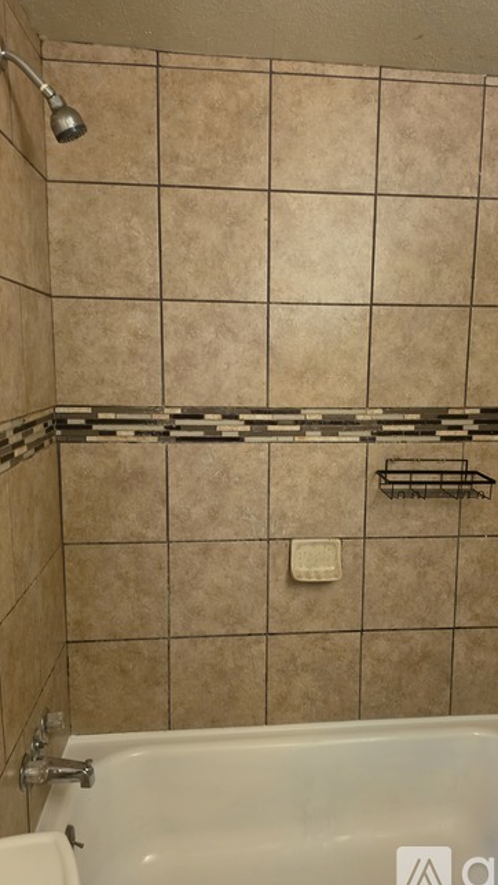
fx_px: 610
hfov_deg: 44.3
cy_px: 442
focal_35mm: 26
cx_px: 275
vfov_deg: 71.9
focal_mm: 6.5
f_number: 1.4
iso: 400
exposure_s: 1/52
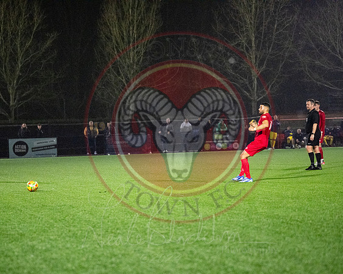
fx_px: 1339
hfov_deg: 14.6
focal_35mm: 132
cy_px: 146
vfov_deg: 11.7
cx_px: 180
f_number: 2.8
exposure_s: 1/1000
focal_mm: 110
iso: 8000
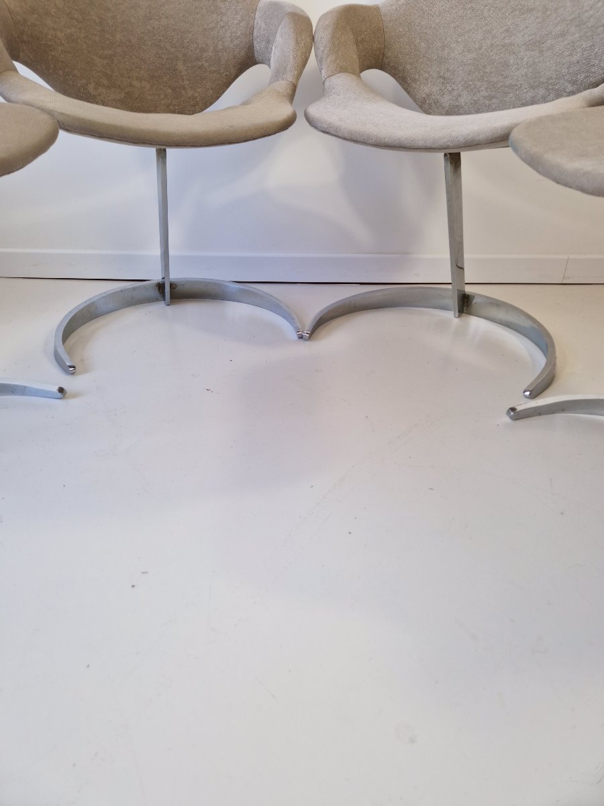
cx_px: 302
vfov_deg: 73.9
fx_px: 535
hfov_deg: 58.9
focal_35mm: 23
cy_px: 403
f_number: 1.8
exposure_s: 1/50
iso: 50
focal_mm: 5.4
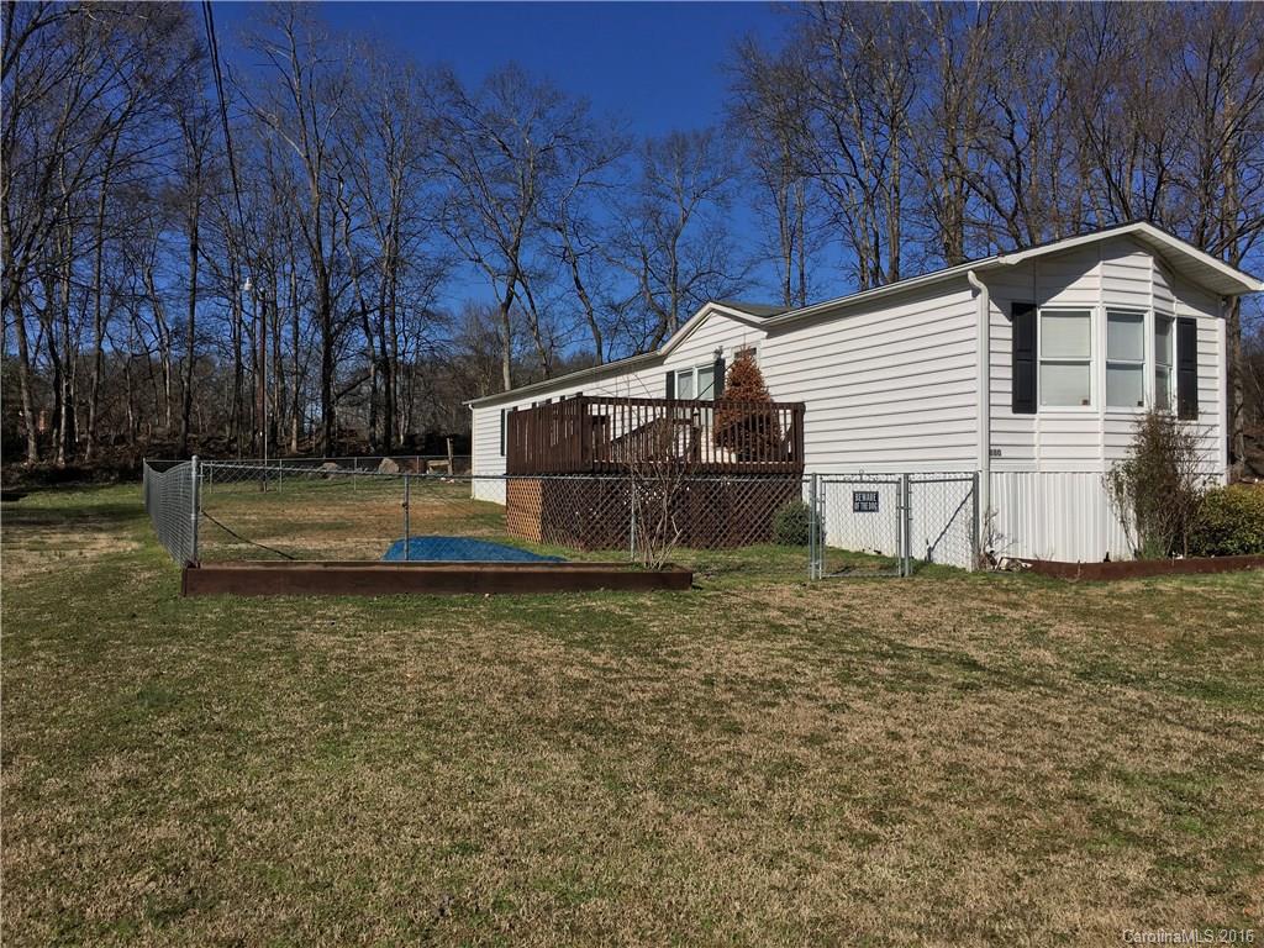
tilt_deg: +1.0
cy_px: 474
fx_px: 1059
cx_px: 632
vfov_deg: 48.2
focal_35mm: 29
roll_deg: -0.6
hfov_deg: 61.7
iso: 25
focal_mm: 4.15
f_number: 2.2
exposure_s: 1/3663
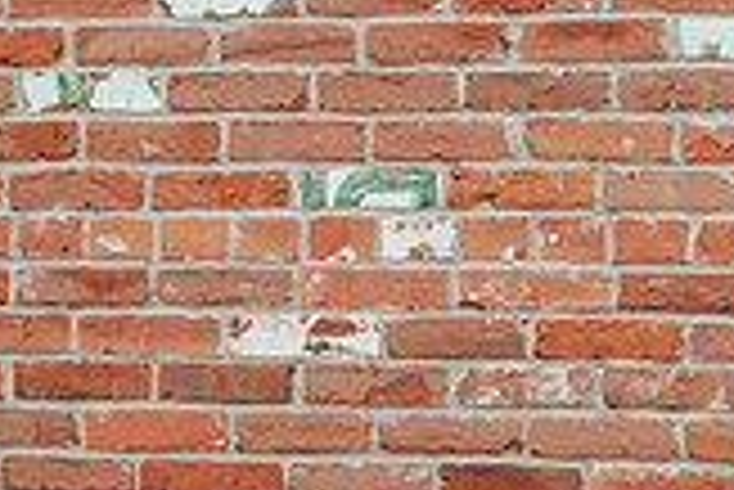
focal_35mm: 140
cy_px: 726
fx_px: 2857
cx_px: 873
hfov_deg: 14.2
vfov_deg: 9.6
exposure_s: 1/400
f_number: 2.8
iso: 640
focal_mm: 35
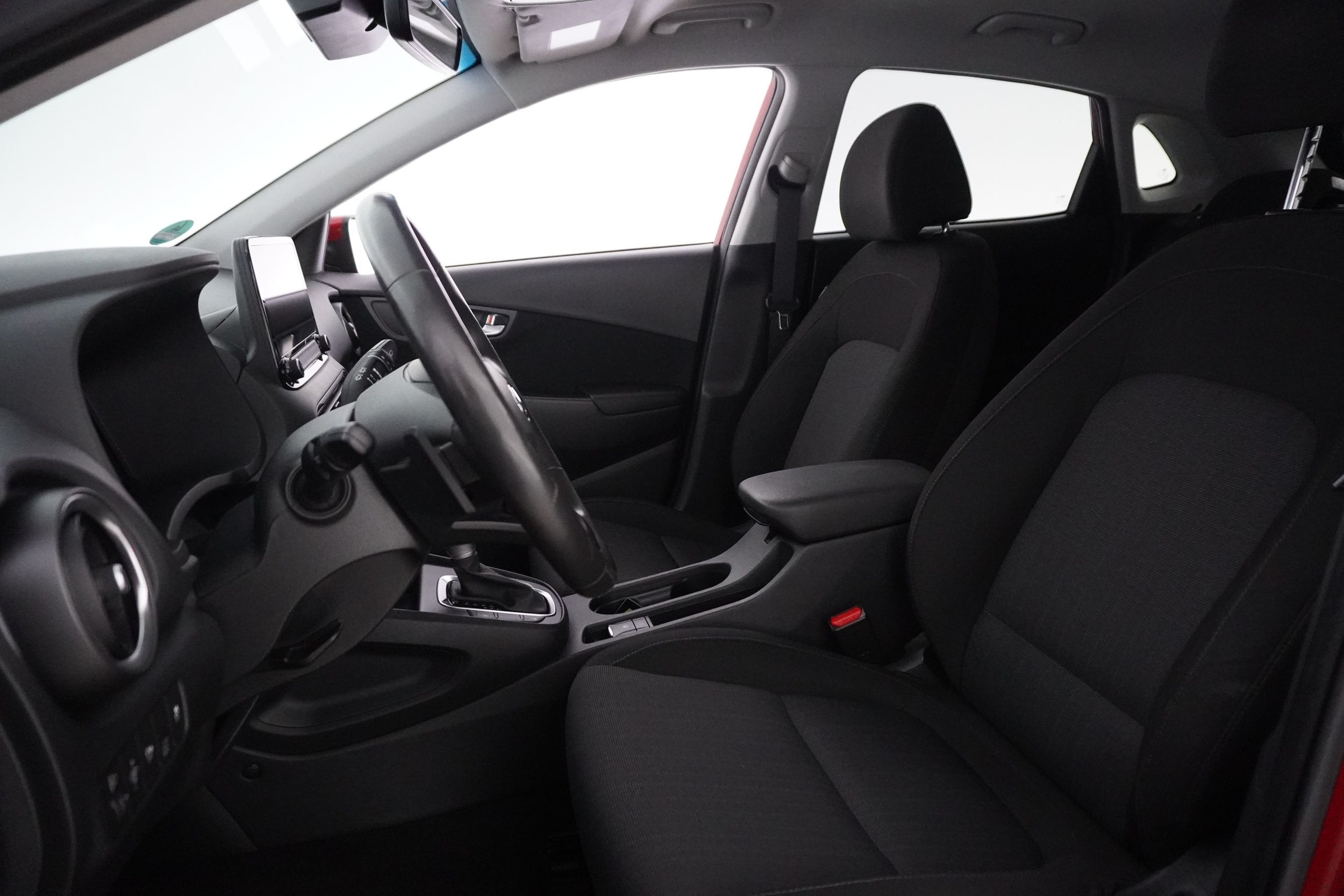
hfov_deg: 73.7
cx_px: 672
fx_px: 896
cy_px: 448
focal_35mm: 24
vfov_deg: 53.1
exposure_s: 1/100
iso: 6400
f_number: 3.5
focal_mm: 16
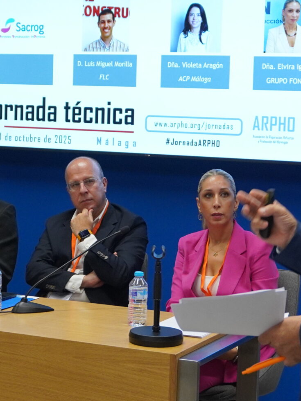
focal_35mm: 98
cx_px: 98
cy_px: 186
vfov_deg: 20.0
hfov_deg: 15.1
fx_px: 1136
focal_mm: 26
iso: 1000
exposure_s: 1/160
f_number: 4.5
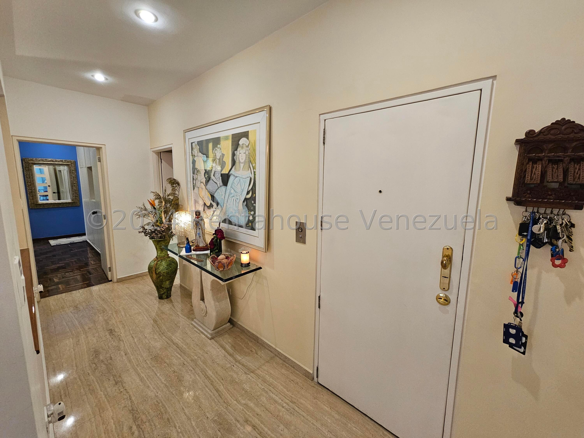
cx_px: 292
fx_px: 219
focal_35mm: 13
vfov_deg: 89.9
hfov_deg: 106.2
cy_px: 219
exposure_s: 1/60
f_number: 2.2
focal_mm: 2.2
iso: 250
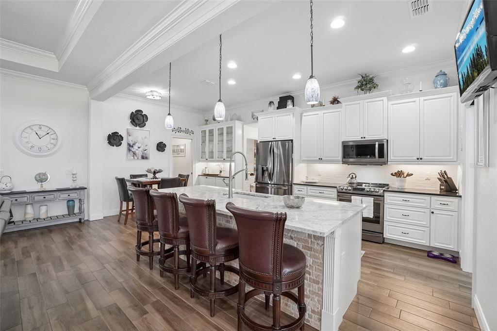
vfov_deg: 77.3
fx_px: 207
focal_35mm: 15
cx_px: 248
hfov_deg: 100.4
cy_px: 166
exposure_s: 1/30
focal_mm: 10
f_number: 8
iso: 1000
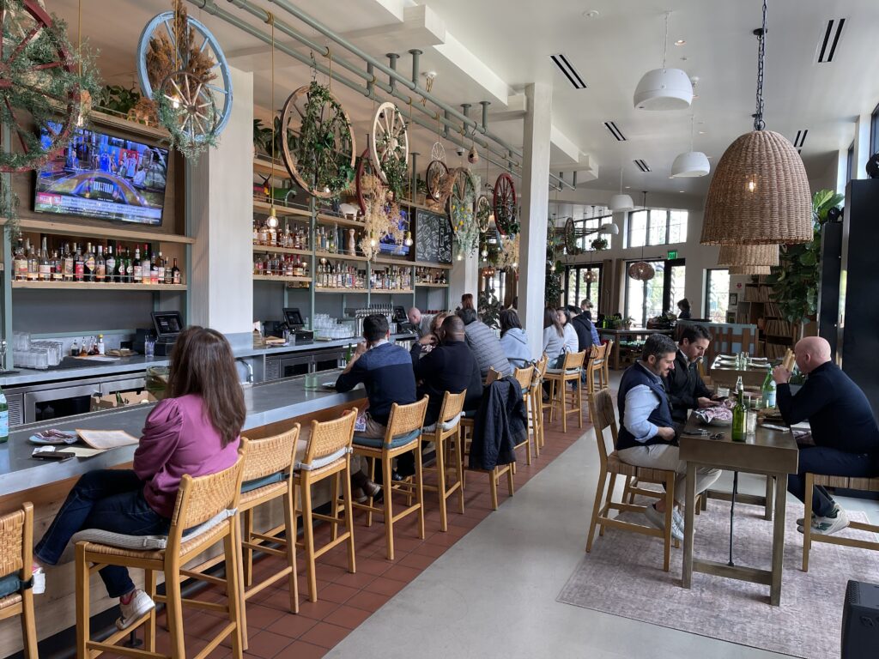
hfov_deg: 69.4
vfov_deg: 54.9
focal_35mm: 25
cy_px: 330
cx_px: 440
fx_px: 635
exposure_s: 1/100
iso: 125
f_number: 1.6
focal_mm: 5.1
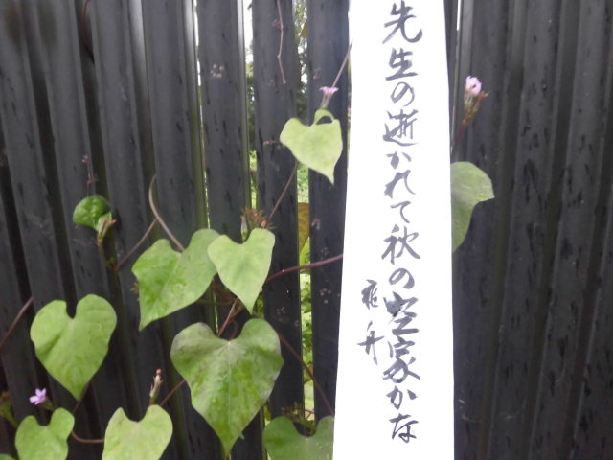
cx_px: 306
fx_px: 425
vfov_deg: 56.8
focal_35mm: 24
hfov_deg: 71.6
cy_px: 230
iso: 250
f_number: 3.1
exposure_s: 1/40
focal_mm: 4.3
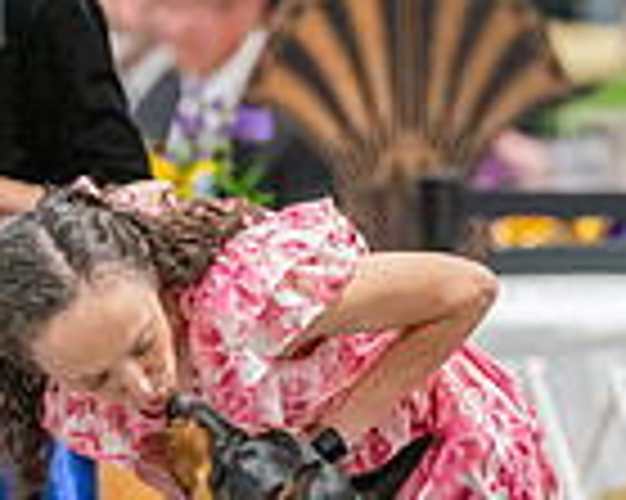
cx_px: 365
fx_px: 11497
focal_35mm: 621
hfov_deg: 3.1
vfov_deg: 2.5
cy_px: 471
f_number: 2.8
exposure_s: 1/250
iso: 6400
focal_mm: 158
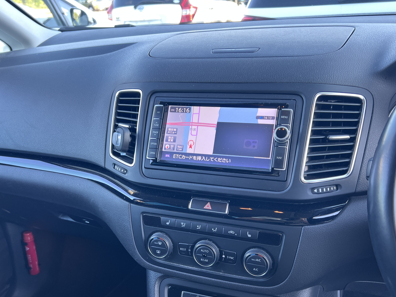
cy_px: 185
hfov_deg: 55.3
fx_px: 378
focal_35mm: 33
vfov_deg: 42.6
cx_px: 179
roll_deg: +3.6
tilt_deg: -28.2
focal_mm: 5.7
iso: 100
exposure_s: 1/121
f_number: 1.5
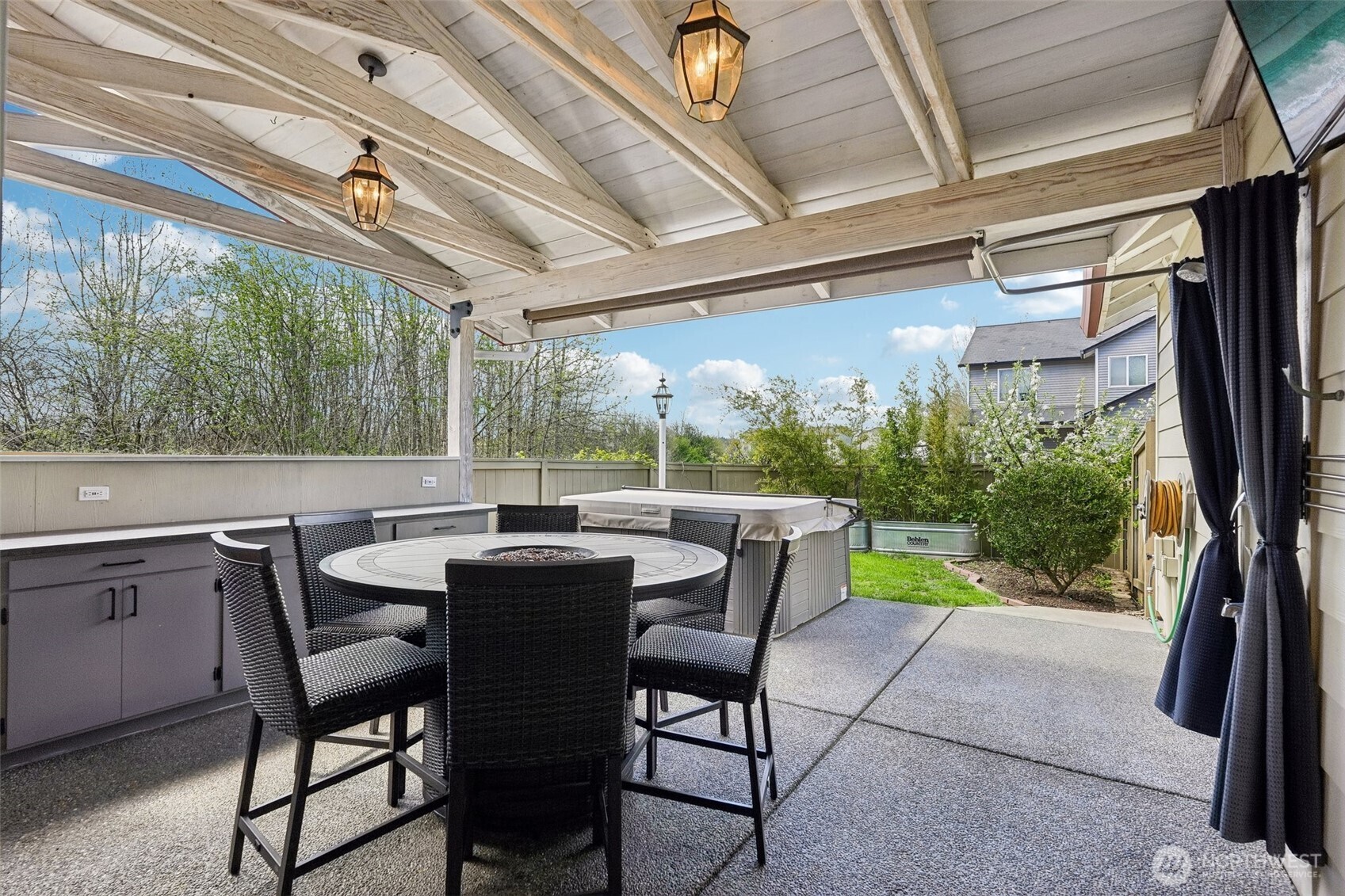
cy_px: 448
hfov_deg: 93.3
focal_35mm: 17
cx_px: 672
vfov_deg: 70.4
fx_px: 635
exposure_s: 1/320
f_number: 8
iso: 400
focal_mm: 17
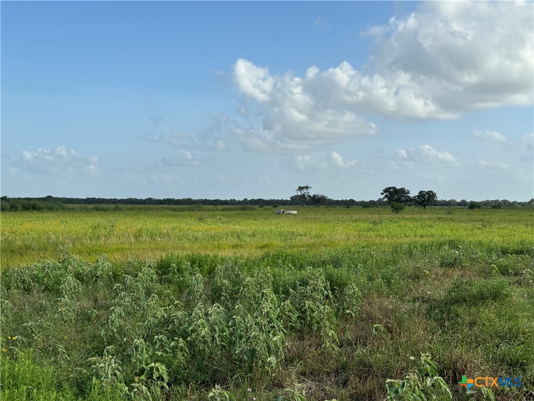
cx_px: 267
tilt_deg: -1.5
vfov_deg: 30.3
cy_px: 200
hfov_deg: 39.7
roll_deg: -1.2
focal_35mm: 48
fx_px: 740
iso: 64
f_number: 1.78
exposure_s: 1/4608
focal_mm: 6.76
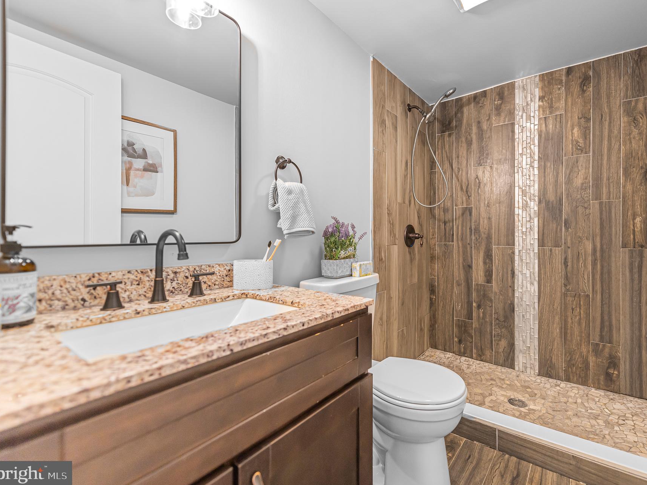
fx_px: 299
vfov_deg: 78.1
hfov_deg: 93.8
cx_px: 374
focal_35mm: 16
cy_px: 232
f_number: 2.8
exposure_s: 1/125
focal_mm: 14
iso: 560
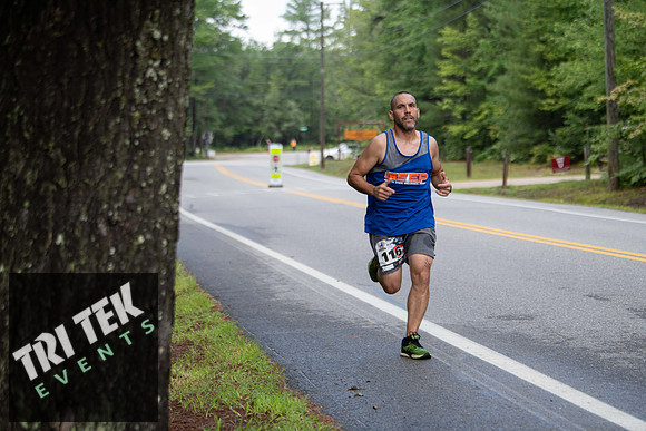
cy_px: 216
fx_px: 1651
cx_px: 323
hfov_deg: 22.1
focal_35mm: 92
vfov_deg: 14.9
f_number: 3.5
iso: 250
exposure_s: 1/400
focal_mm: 92
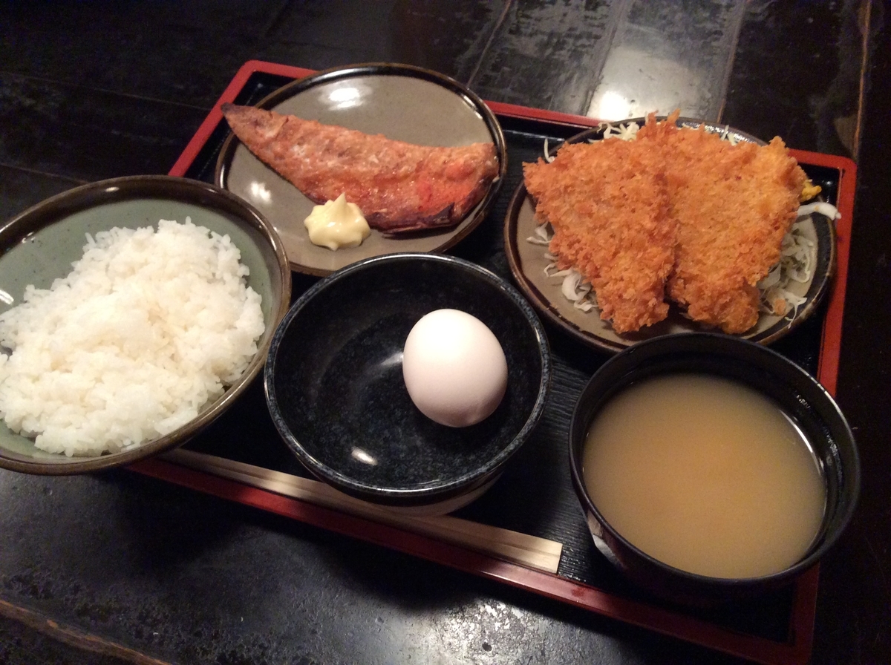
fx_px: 822
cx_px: 446
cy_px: 332
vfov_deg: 44.0
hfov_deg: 56.9
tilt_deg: -55.4
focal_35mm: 32
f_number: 2.4
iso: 250
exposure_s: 1/24
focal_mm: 3.3
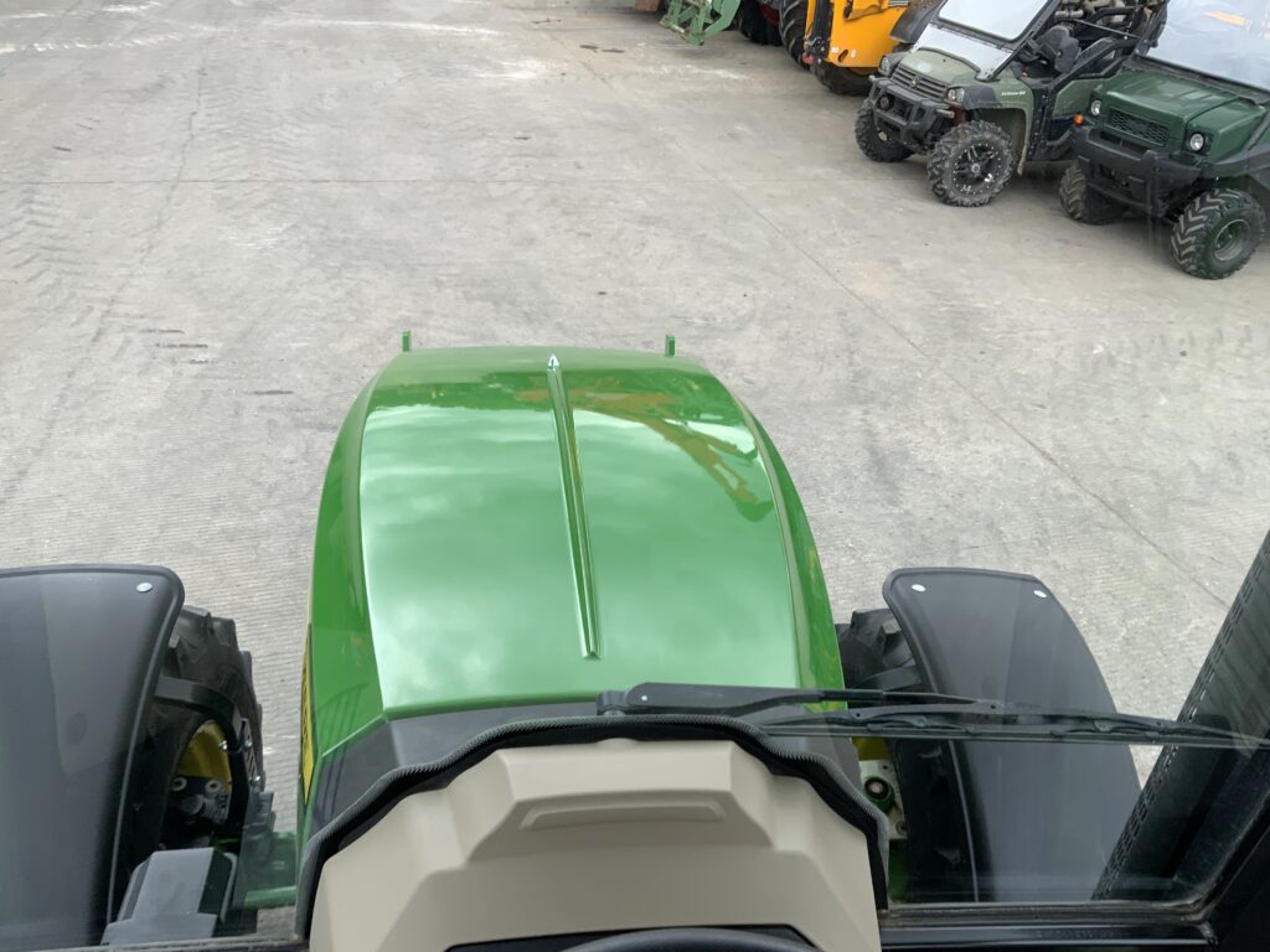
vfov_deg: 48.2
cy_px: 476
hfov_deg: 61.7
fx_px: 1064
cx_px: 635
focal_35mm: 29
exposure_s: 1/189
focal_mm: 3
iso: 16
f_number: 1.8
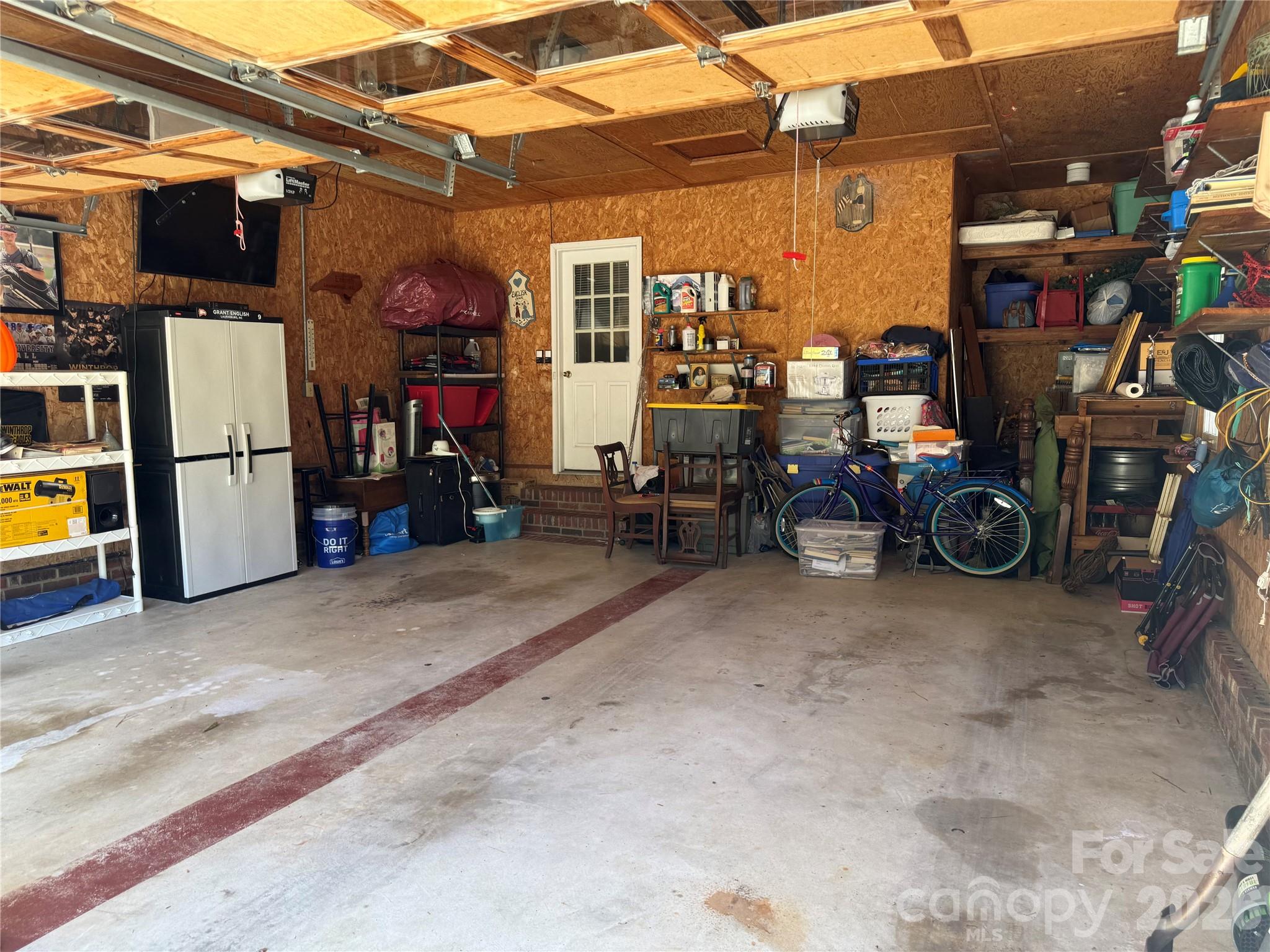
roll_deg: +0.3
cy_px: 476
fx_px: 881
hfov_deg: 71.6
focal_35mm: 24
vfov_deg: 56.8
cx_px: 635
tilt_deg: -4.3
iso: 80
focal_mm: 6.76
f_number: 1.78
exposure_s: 1/246
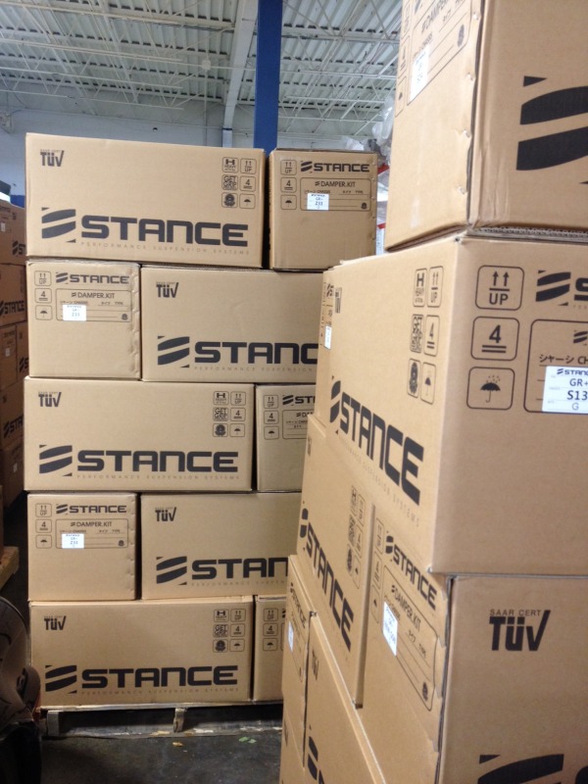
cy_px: 392
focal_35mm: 35
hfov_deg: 40.7
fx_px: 793
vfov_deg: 52.6
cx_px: 294
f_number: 2.4
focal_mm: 4.3
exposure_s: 1/20
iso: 125
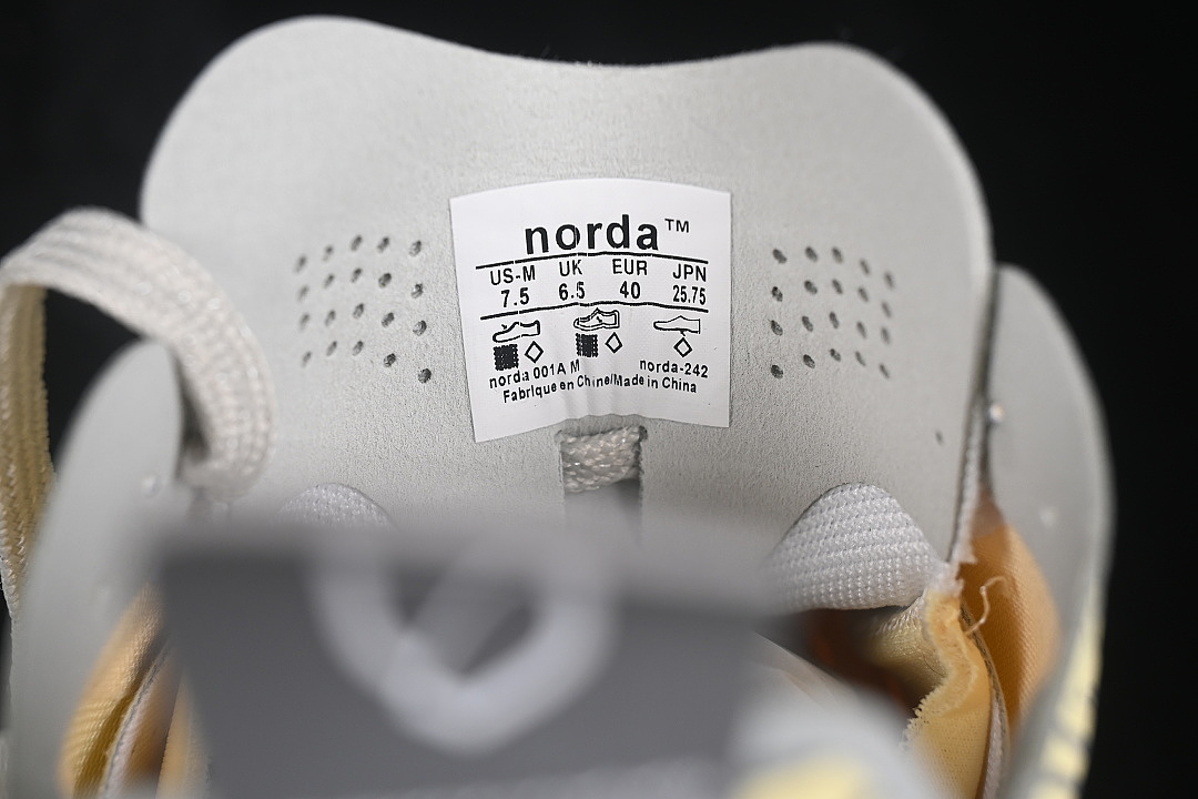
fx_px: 2496
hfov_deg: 27.0
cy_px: 400
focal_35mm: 75
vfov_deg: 18.2
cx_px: 599
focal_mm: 50
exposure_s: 1/80
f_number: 7.1
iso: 160
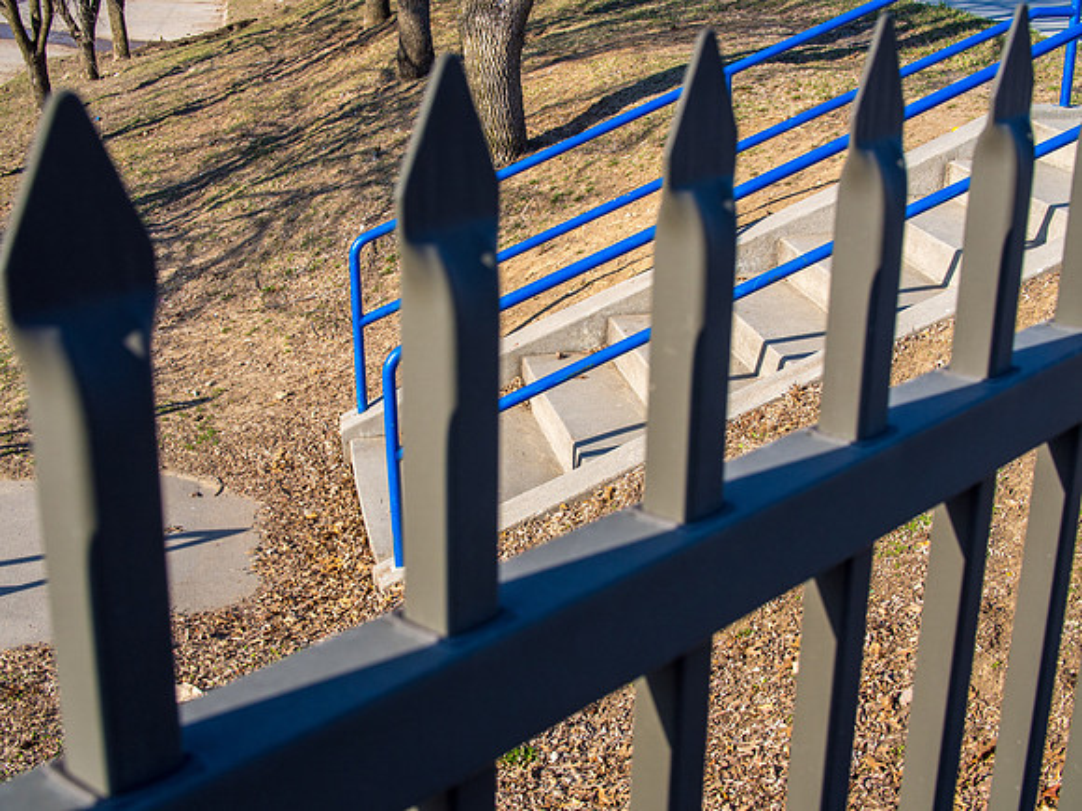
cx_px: 541
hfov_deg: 38.2
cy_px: 406
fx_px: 1563
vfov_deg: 29.1
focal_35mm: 50
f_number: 8
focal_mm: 25
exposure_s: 1/250
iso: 200
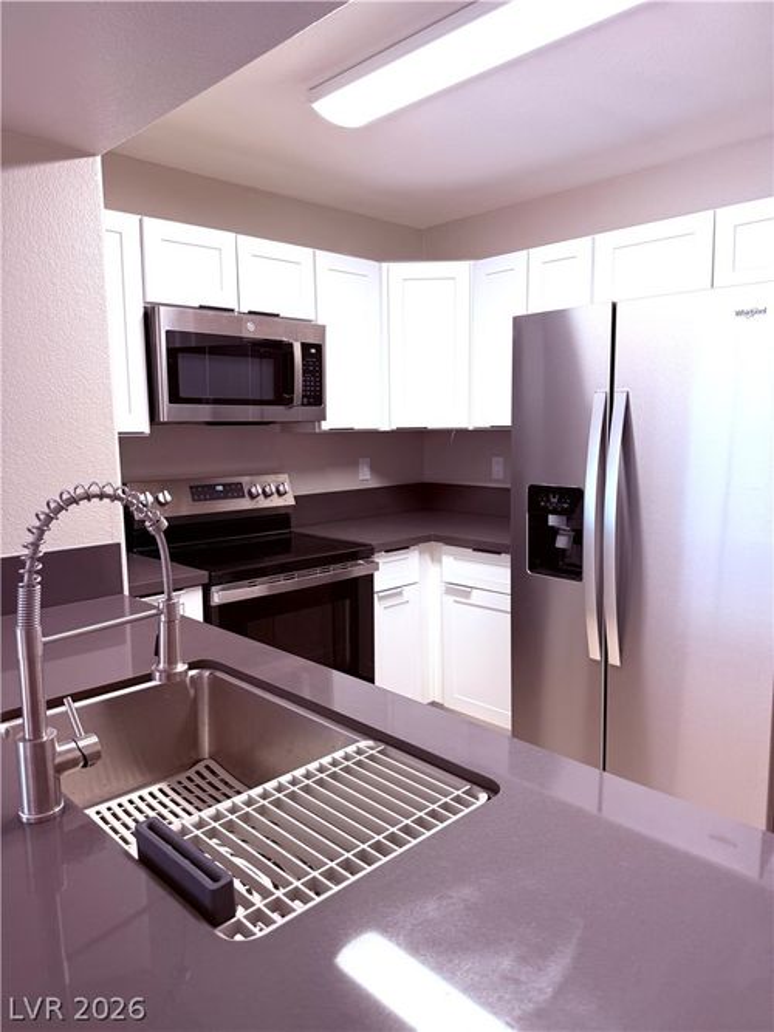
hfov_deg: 56.8
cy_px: 516
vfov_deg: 71.6
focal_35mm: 24
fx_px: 716
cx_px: 387
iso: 125
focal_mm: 6.76
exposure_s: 1/120
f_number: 1.78
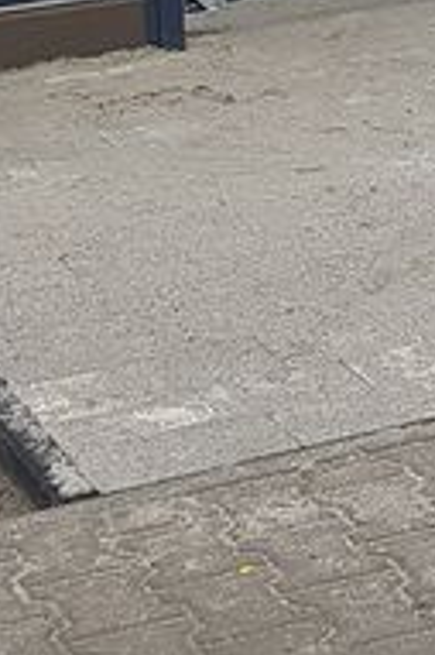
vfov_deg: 13.4
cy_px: -291
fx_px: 2633
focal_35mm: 145
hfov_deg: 9.0
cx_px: 839
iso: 50
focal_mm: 4.2
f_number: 1.7
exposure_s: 1/191
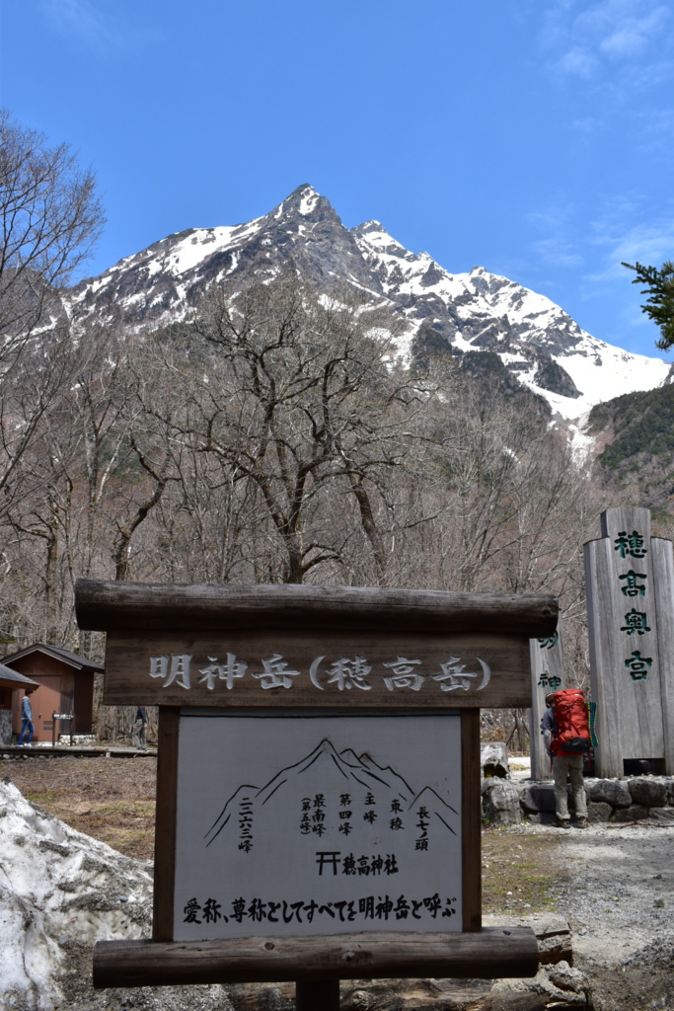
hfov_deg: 38.4
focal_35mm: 34
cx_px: 337
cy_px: 506
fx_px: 968
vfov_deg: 55.1
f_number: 11
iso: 400
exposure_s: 1/500
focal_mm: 23
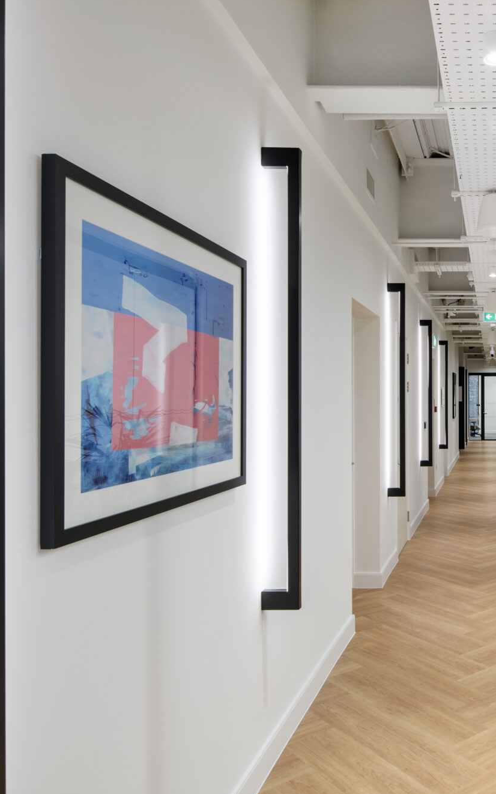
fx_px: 649
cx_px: 497
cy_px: 406
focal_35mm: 30
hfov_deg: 37.4
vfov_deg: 62.9
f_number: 10
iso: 160
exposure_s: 1/5
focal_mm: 19
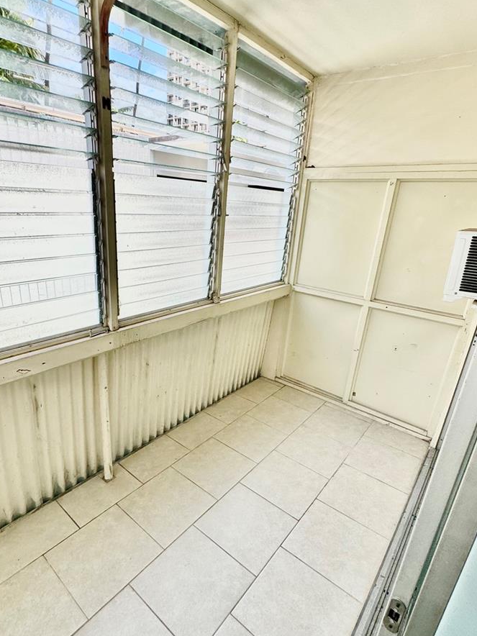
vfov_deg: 84.7
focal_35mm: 19
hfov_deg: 68.5
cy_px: 325
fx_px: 349
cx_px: 214
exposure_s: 1/343
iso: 40
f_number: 2.2
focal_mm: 2.22
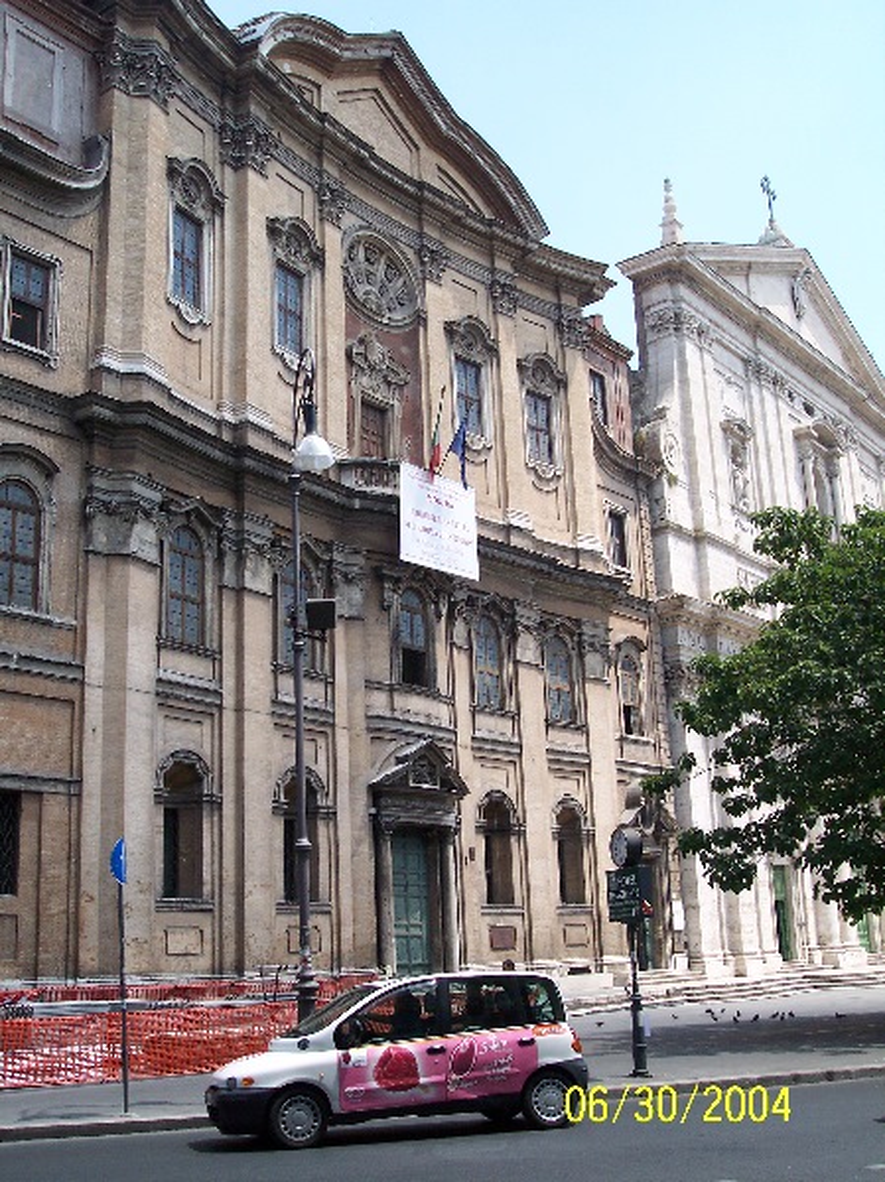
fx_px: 1297
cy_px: 591
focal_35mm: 38
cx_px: 442
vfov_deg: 49.0
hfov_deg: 37.7
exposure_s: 1/350
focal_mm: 8
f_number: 4.8
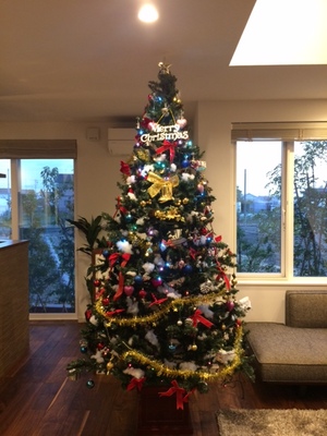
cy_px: 218
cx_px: 164
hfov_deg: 48.2
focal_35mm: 29
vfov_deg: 61.7
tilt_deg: -2.8
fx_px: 365
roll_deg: +1.0
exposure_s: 1/30
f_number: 2.2
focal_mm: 4.15
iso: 160
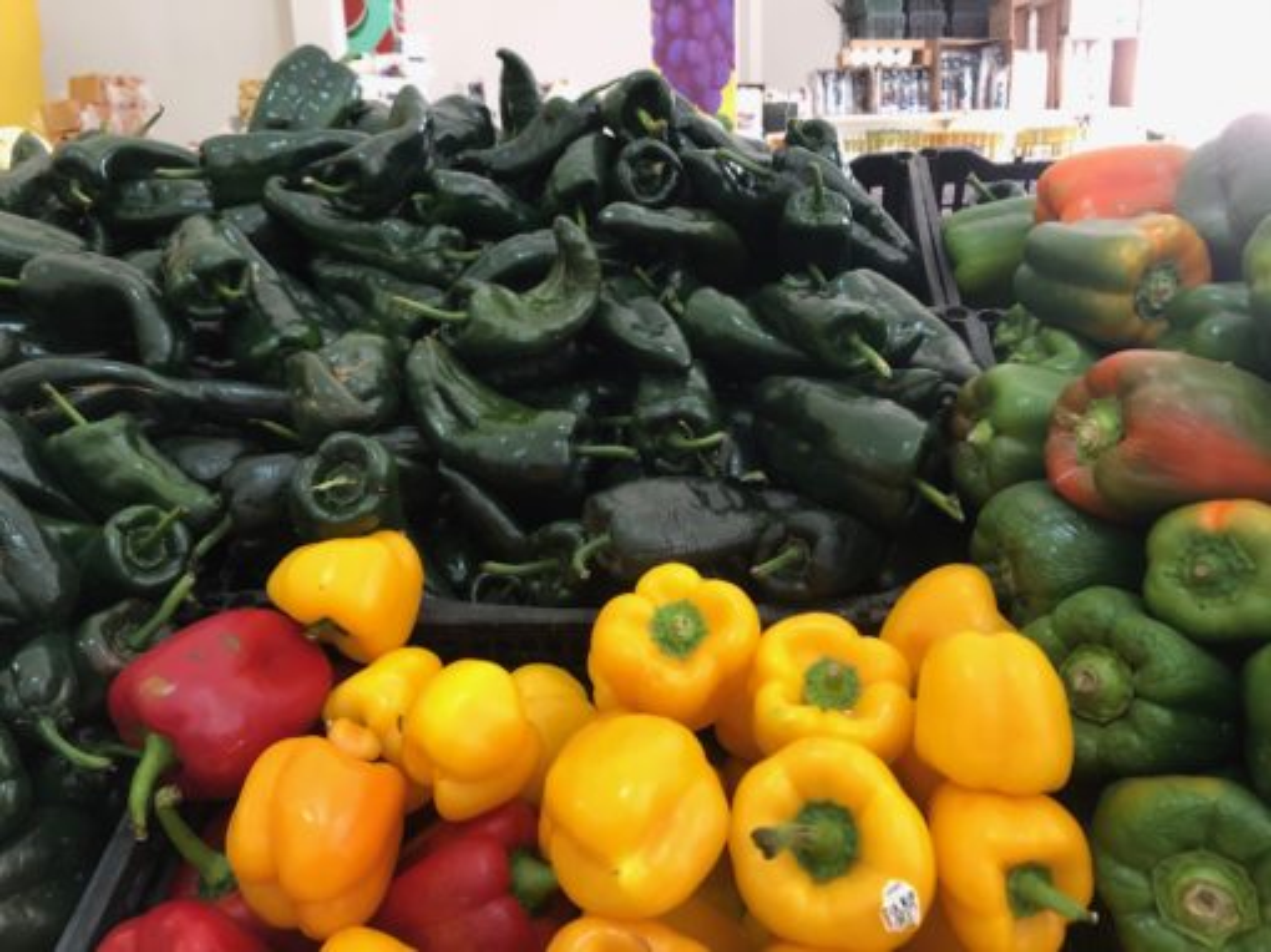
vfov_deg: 49.7
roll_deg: +2.8
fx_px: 1028
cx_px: 636
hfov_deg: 63.5
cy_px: 476
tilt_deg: -17.5
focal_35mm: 28
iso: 100
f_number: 1.8
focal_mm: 3.99
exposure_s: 1/9
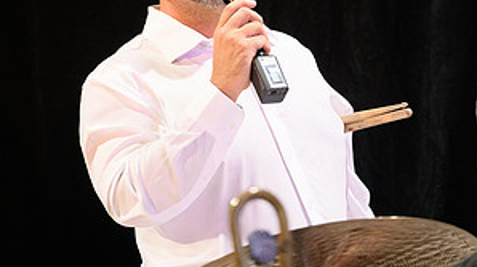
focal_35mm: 475
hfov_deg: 4.6
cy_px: -80
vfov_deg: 2.5
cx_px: 256
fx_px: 6002
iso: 5000
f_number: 2.8
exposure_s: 1/320
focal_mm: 200
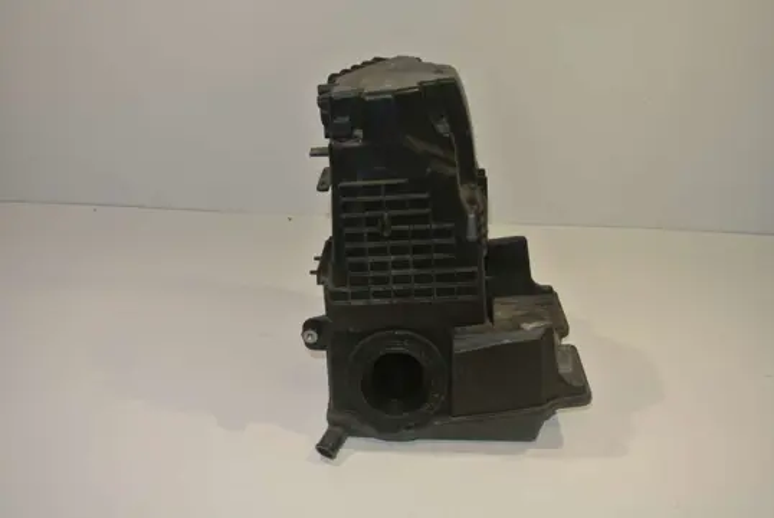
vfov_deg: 39.0
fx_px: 732
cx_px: 387
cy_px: 259
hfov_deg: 55.7
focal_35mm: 34
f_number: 3.8
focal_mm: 12.7
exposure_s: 1/60
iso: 200
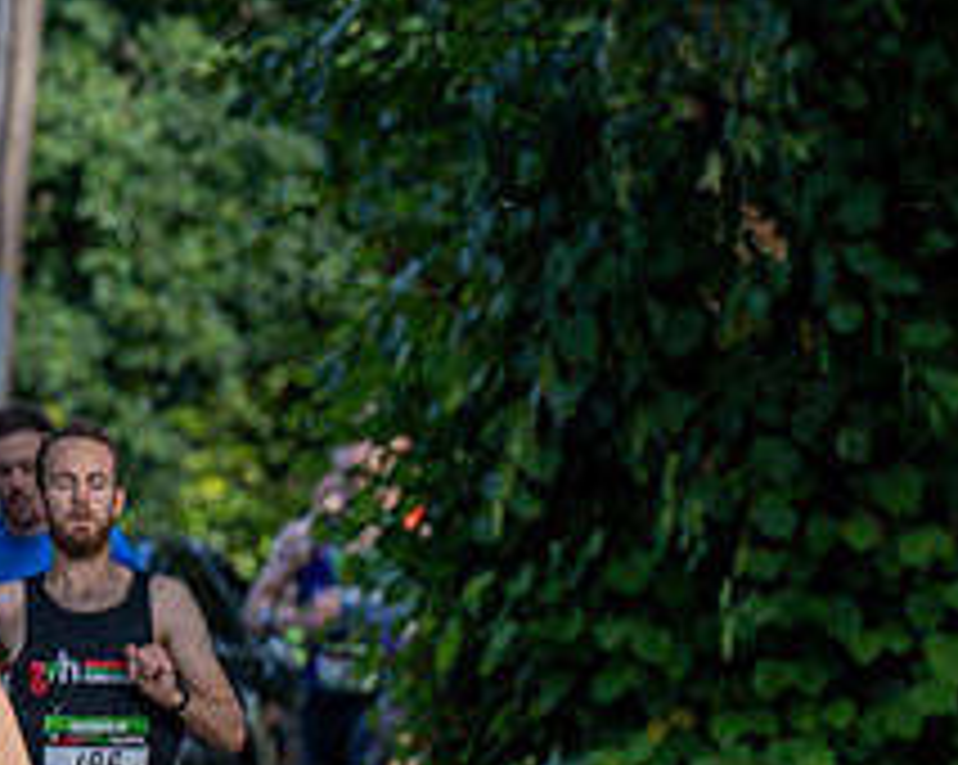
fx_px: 24758
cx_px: 126
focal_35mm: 874
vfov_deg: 1.8
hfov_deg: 2.2
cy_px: 1227
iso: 400
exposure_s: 1/1600
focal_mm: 140
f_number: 4
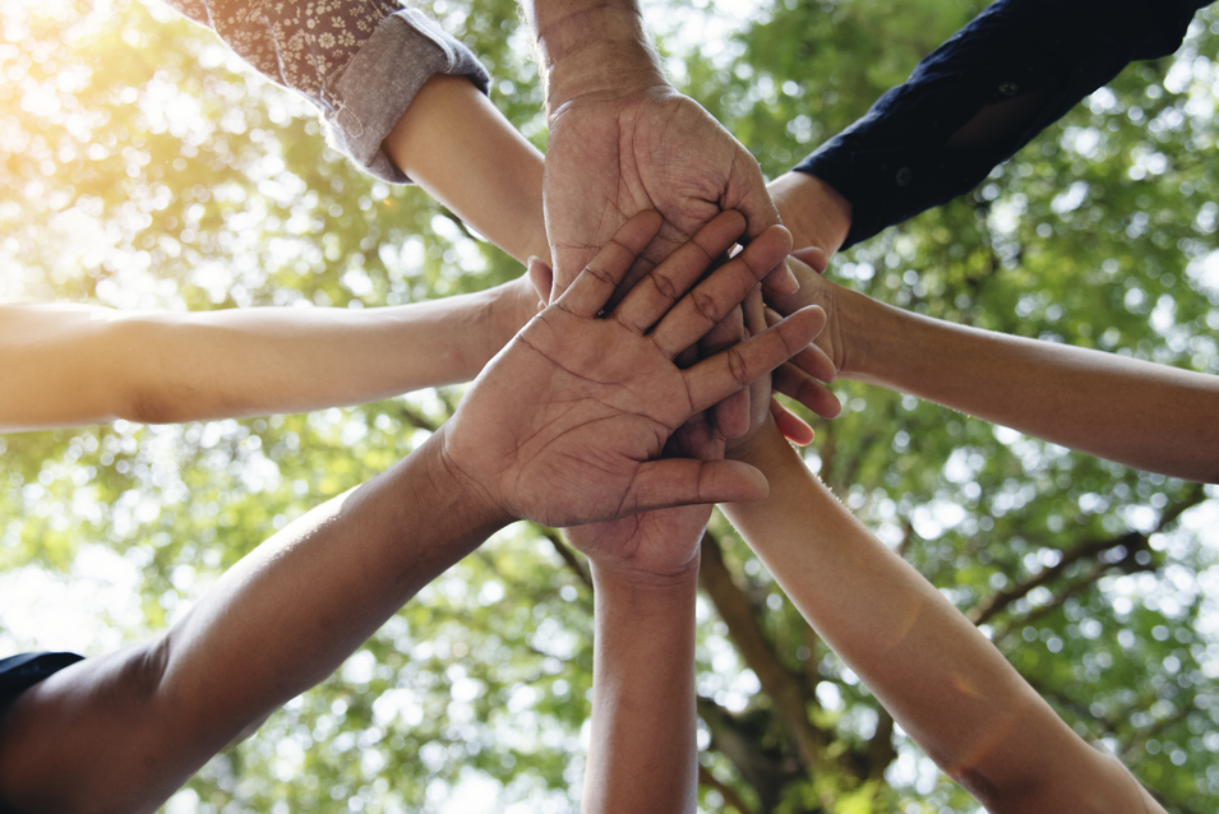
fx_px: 1423
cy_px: 358
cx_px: 560
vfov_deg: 31.9
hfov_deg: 46.3
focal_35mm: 42
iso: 320
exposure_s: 1/400
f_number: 4
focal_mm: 32
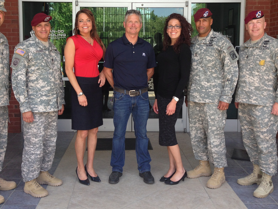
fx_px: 353
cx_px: 125
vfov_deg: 32.7
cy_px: 75
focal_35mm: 44
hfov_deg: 42.9
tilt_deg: -3.4
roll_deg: -1.1
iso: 50
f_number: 2.4
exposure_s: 1/151
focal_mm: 4.12
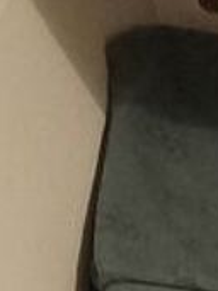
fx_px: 1639
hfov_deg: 6.6
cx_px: 739
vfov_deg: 9.6
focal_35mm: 195
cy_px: 557
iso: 2000
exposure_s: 1/10
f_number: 2
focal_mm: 4.6
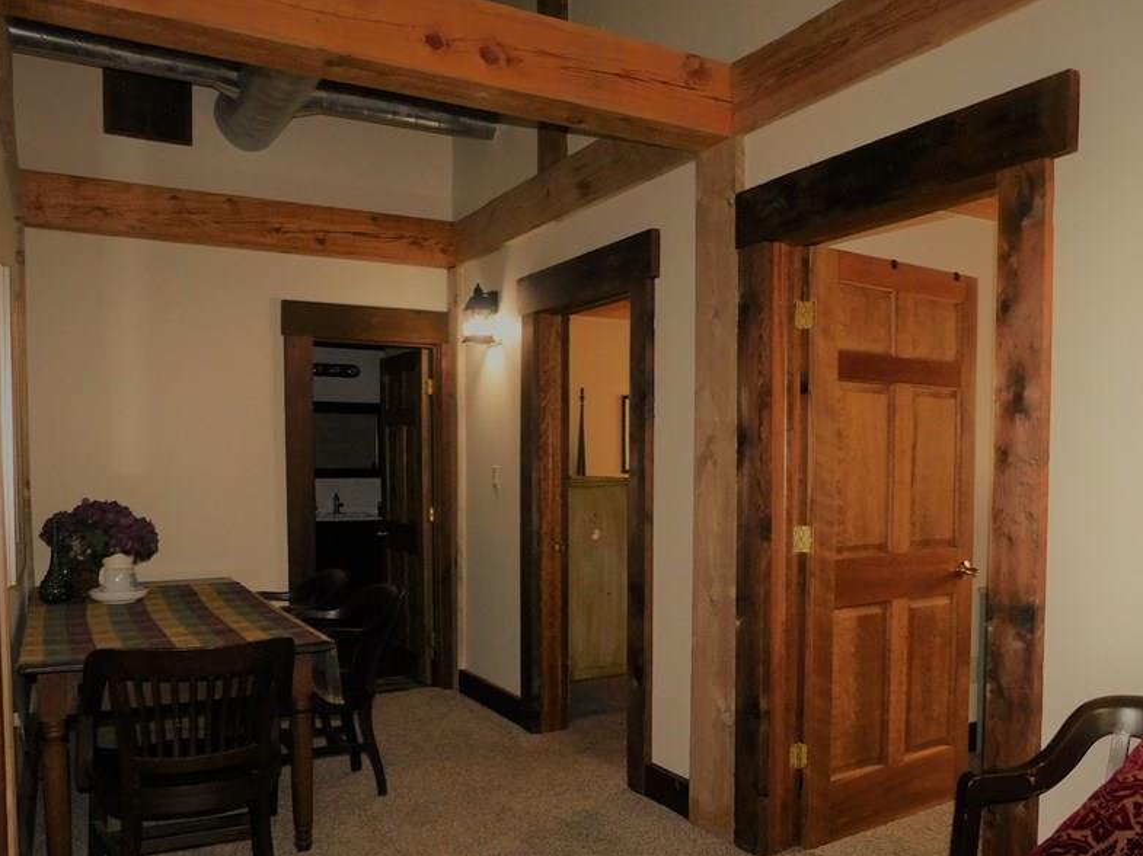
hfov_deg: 59.8
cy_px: 534
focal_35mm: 30
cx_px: 642
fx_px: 990
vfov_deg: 46.4
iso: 200
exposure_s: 1/30
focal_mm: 4
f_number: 3
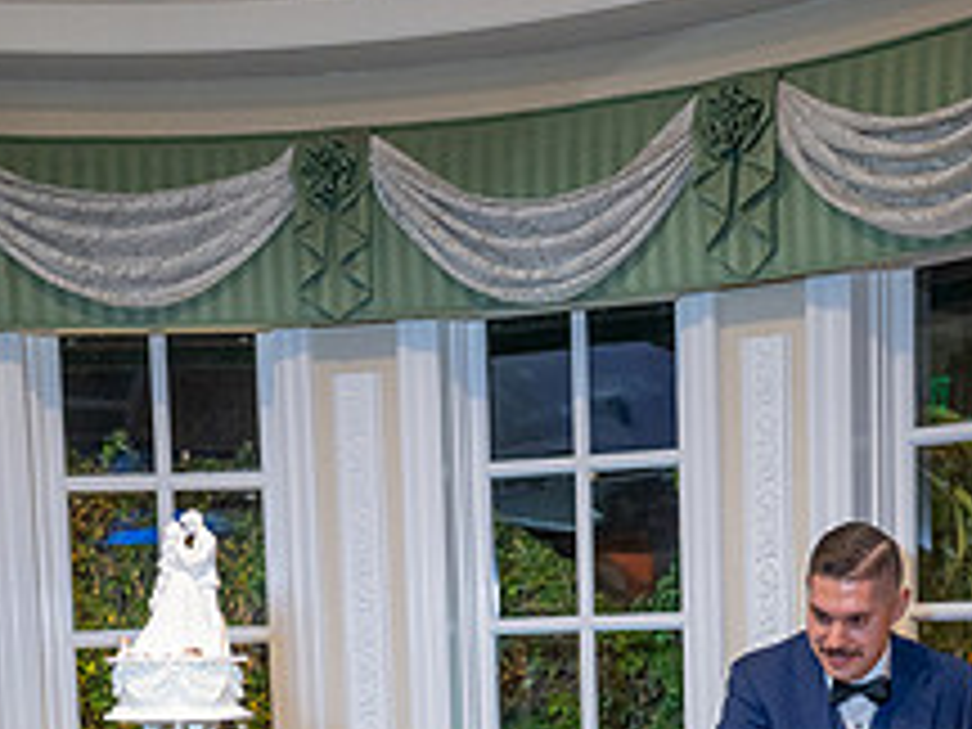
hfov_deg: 31.1
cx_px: 585
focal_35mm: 62
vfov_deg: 22.1
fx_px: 1741
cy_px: 839
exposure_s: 1/160
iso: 640
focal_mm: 24
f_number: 3.2
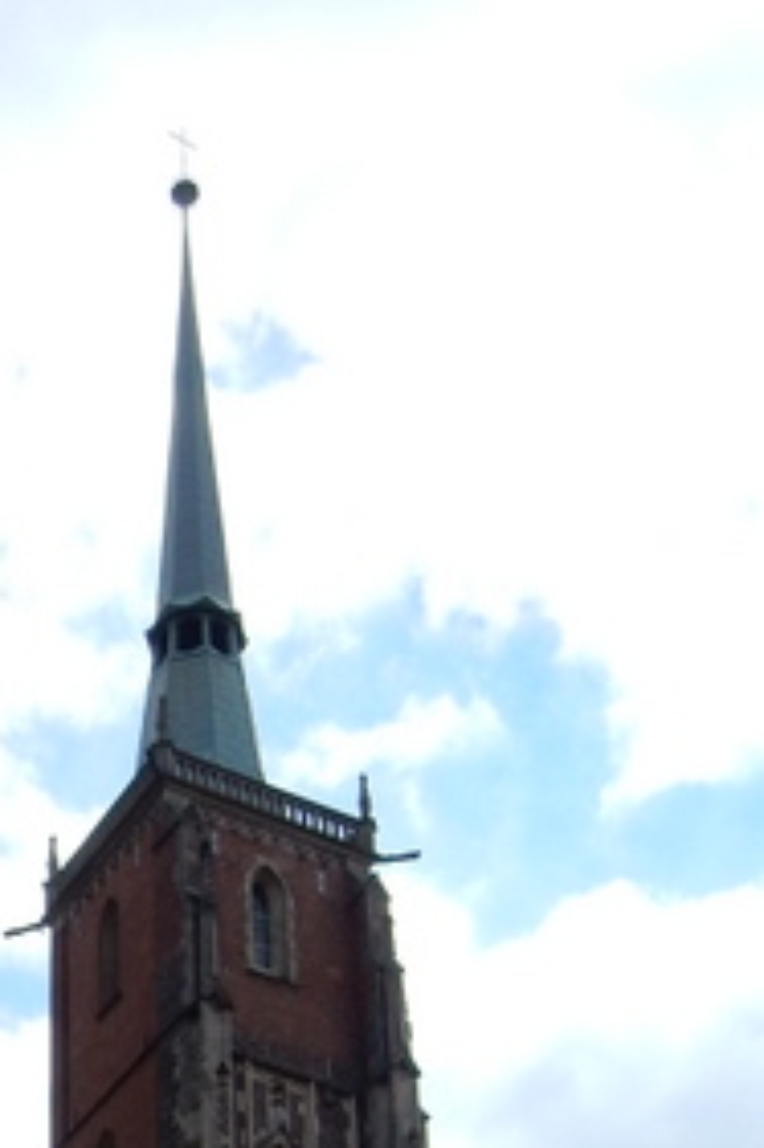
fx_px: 2358
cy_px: 1565
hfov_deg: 18.0
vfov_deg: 23.5
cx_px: 12
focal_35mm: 74
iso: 125
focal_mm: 4.5
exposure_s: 1/1600
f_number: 3.7
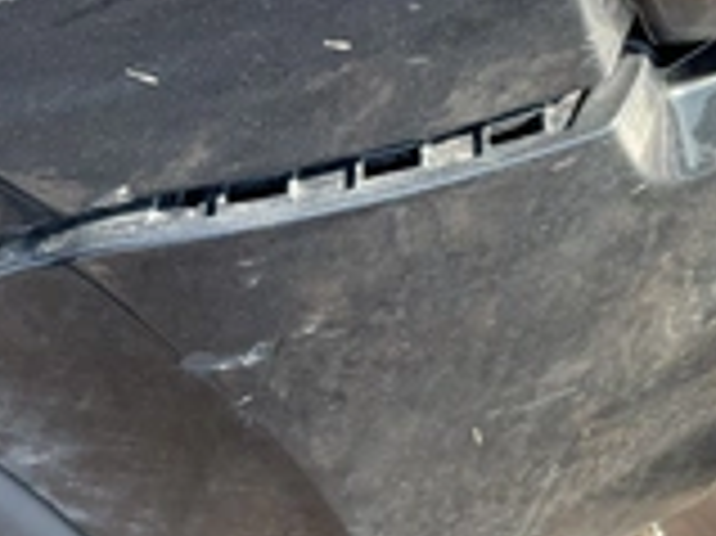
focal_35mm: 73
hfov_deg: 26.7
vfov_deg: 20.1
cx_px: 311
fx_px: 1509
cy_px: 239
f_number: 1.8
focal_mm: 3
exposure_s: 1/406
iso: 25
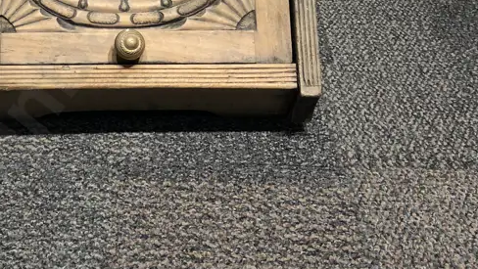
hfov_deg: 32.3
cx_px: 125
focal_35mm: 64
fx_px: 812
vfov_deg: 18.3
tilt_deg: -28.6
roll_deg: +0.4
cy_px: -11
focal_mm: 3.99
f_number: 1.8
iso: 32
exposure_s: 1/33
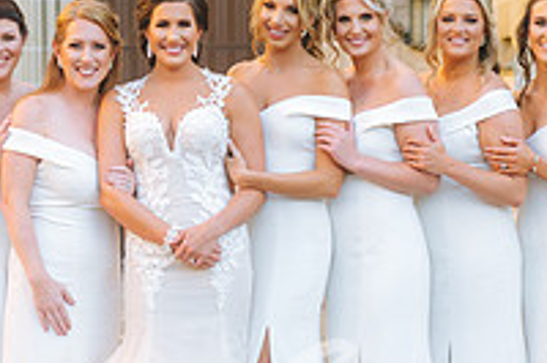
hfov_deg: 14.1
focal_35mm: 145
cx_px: 197
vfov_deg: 9.4
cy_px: 186
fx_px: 2201
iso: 160
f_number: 3.2
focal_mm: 50
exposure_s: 1/320
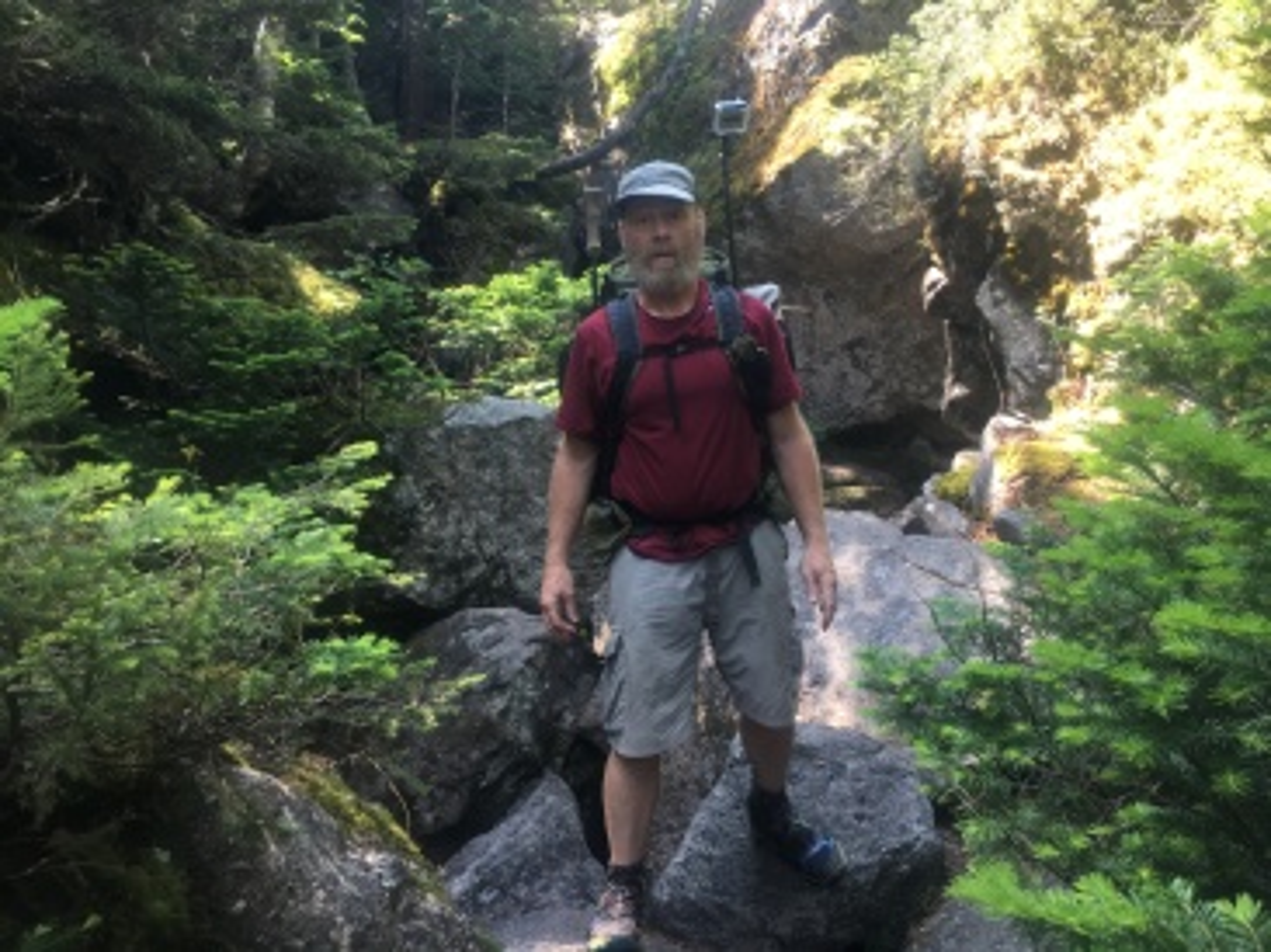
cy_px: 476
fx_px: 1064
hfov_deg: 61.7
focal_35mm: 29
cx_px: 636
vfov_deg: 48.2
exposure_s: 1/120
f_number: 2.2
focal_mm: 4.15
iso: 40
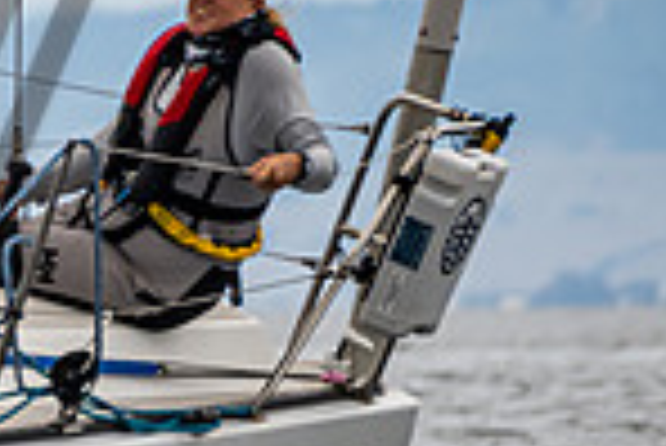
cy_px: 145
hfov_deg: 1.1
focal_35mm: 1798
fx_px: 33295
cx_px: -327
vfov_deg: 0.8
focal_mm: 400
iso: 640
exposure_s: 1/1600
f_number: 8
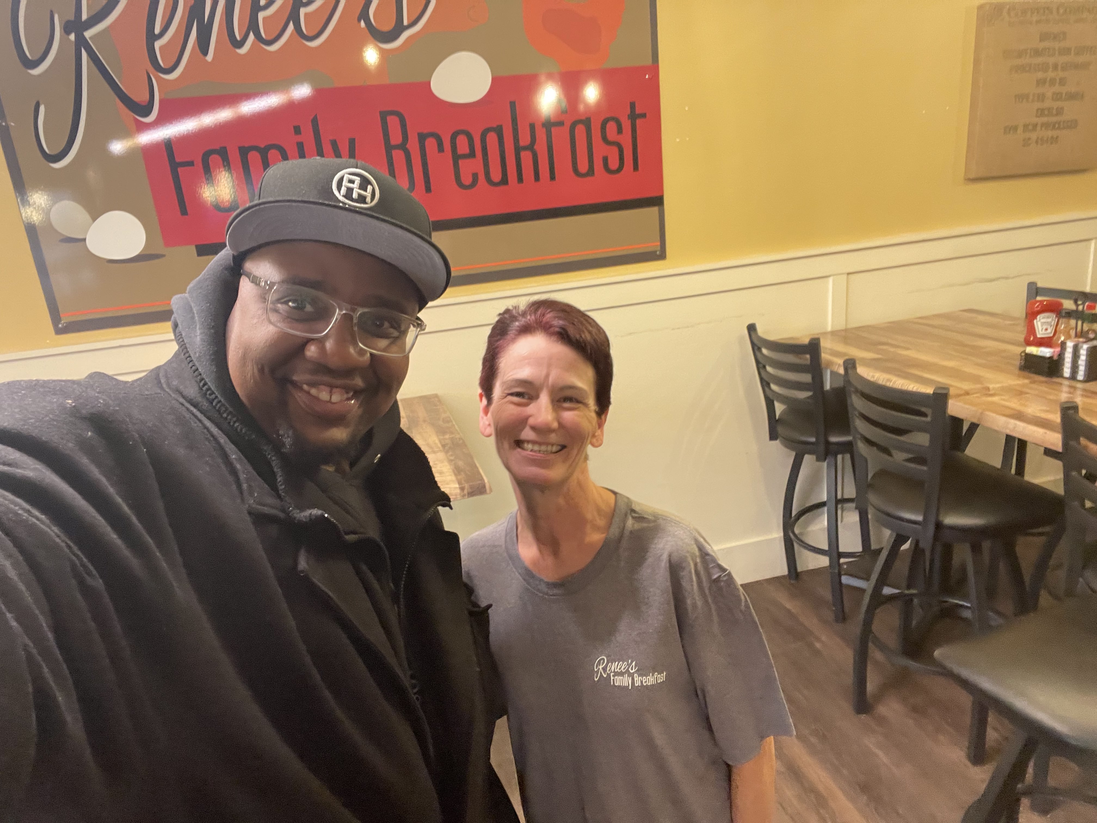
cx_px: 548
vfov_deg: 58.9
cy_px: 412
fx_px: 729
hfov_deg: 73.9
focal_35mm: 23
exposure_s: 1/30
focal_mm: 2.71
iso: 400
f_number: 2.2
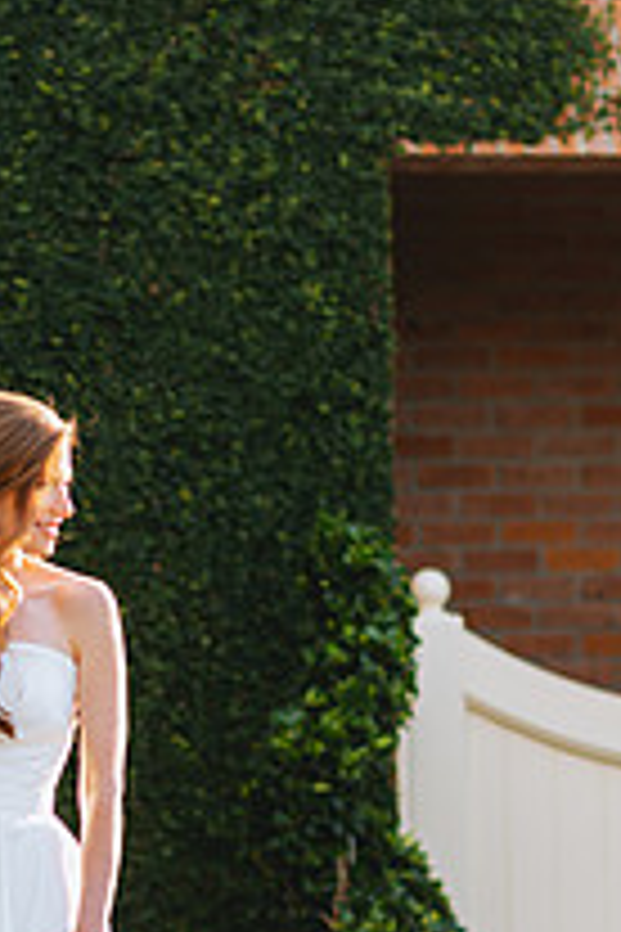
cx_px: -72
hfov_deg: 5.8
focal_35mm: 238
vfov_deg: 8.6
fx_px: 6158
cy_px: 783
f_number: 2
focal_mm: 85
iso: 100
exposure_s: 1/800
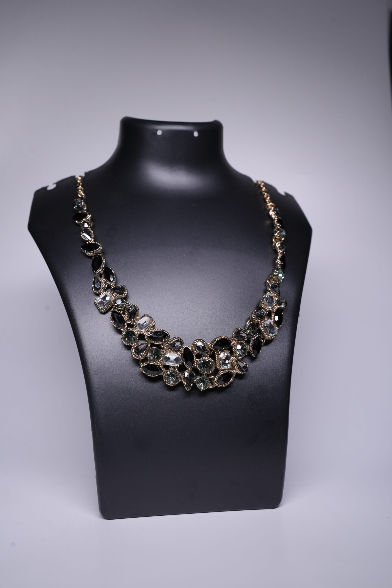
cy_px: 294
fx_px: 572
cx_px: 196
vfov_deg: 54.4
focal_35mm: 35
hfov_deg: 37.9
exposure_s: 1/160
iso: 1000
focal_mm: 35
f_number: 8
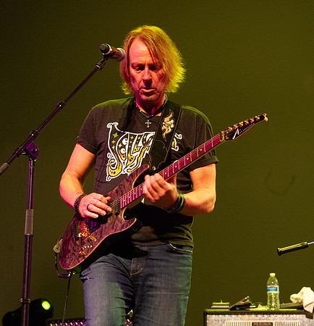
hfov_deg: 13.2
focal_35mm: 130
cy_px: 163
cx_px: 105
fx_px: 1357
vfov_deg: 13.7
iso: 8000
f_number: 7.1
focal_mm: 100
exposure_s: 1/160
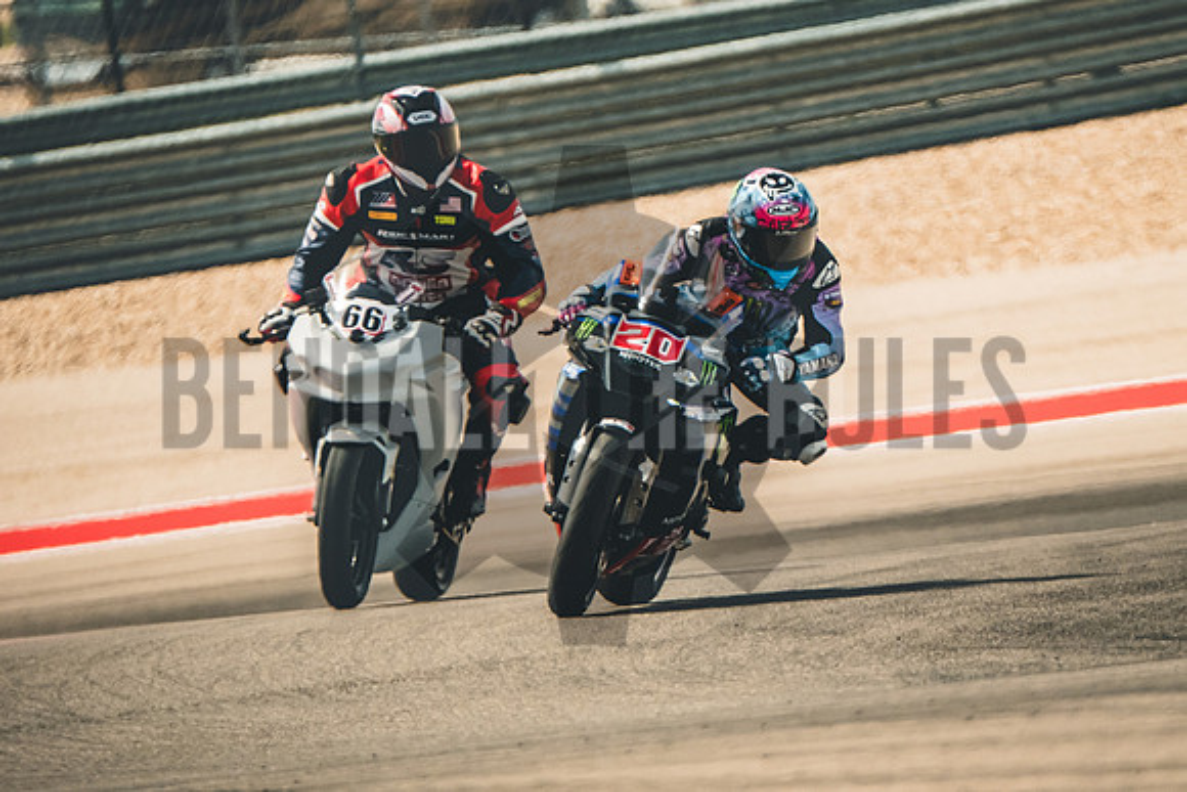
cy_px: 396
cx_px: 773
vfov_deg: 1.7
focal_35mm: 788
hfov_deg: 2.6
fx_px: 25980
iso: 800
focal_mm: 400
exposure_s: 1/1600
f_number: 5.6
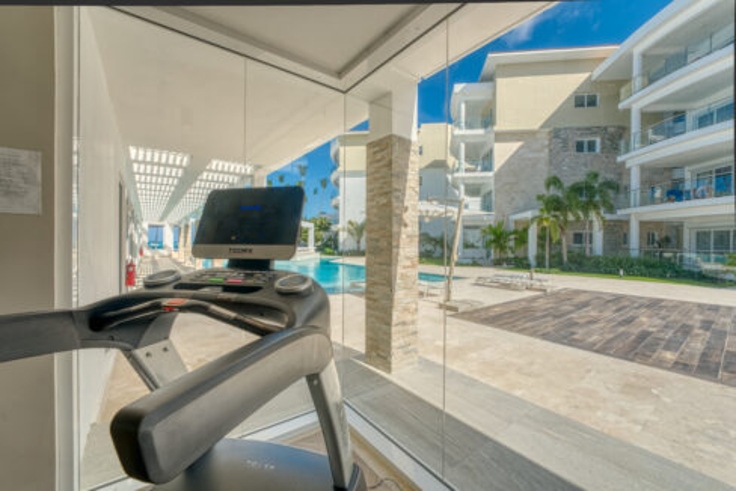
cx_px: 368
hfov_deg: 104.2
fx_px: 286
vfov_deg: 81.3
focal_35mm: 14
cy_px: 246
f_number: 16
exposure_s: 1/200
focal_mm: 14
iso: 400
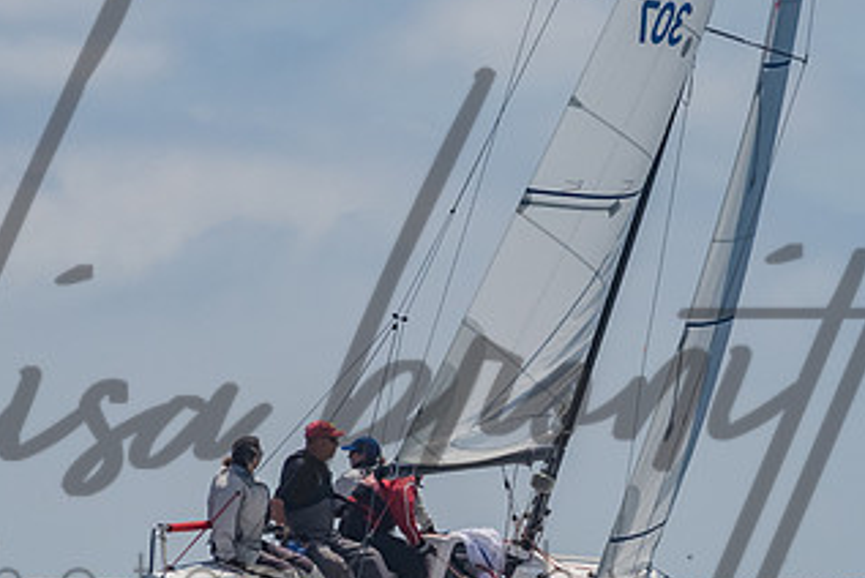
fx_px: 17965
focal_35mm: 747
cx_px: 415
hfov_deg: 2.8
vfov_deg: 1.8
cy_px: 448
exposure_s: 1/1600
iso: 640
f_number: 14
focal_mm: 240
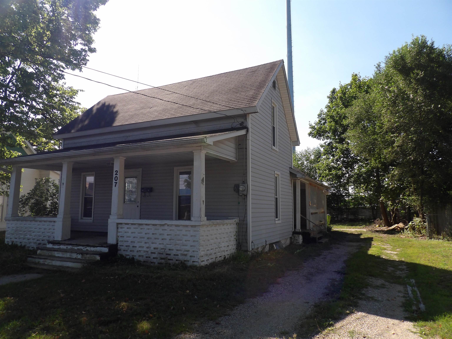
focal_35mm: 24
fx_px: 313
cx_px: 226
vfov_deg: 56.8
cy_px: 170
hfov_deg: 71.6
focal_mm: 4.3
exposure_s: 1/691
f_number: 3.2
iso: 100
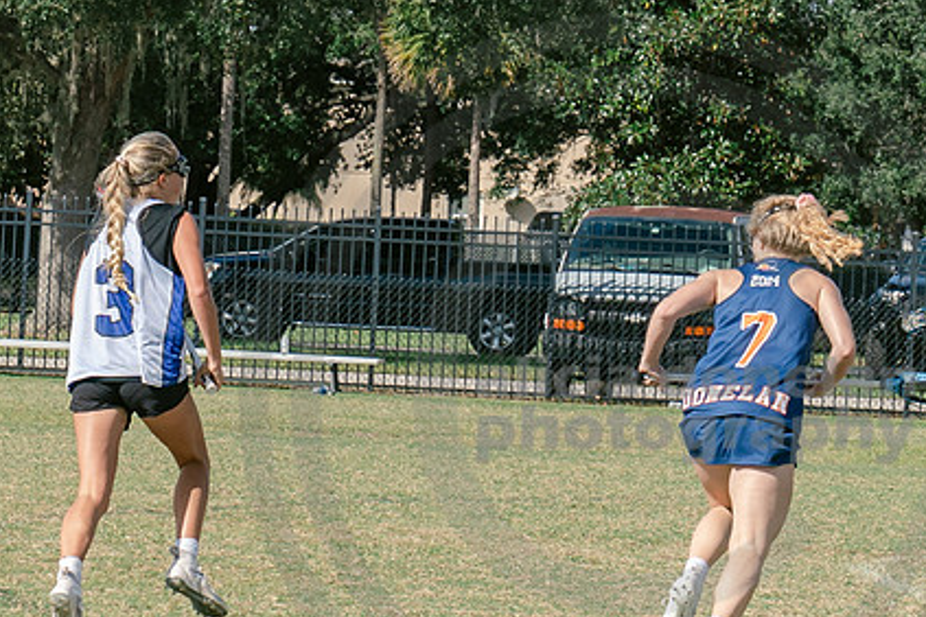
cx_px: 605
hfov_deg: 7.7
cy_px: 411
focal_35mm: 268
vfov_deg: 5.1
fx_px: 6893
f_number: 5.6
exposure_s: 1/1000
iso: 250
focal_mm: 70
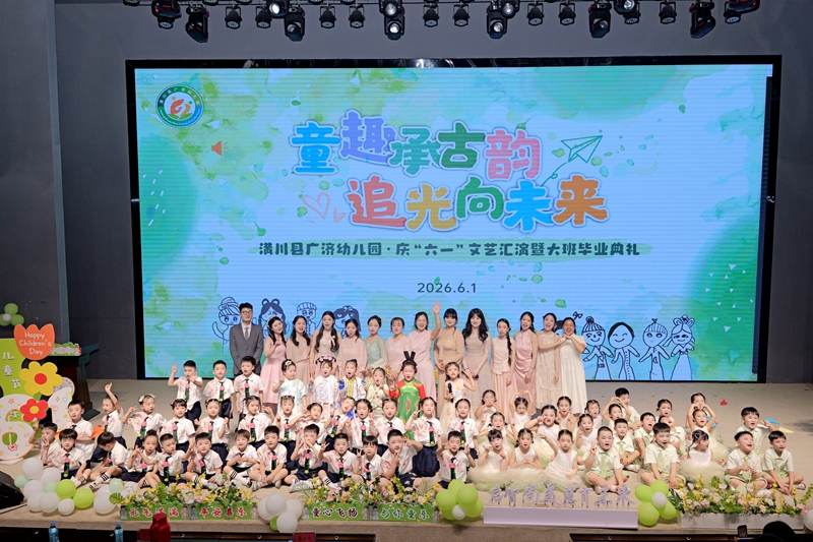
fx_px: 655
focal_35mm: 29
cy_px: 271
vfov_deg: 44.9
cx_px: 406
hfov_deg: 63.7
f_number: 5
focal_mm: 29
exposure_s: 1/320
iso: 400
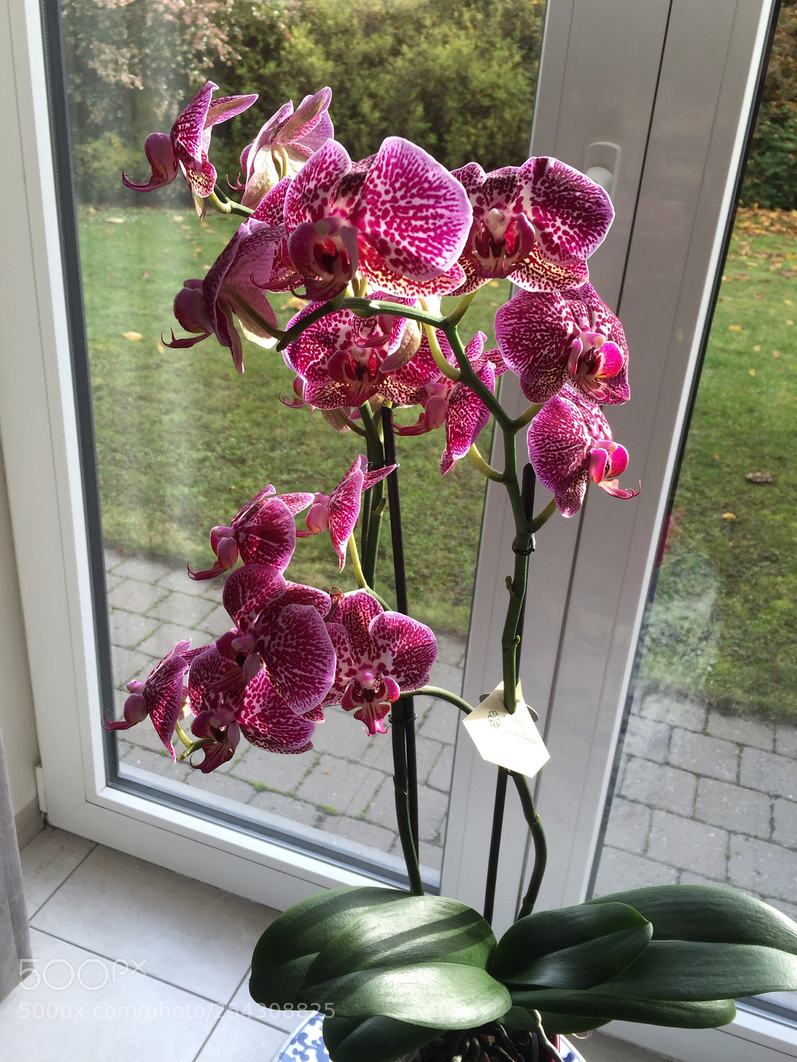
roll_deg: -4.1
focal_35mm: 30
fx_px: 921
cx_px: 388
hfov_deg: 46.8
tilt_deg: -25.2
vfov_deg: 60.0
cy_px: 516
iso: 32
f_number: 2.2
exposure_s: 1/115
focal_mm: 4.15
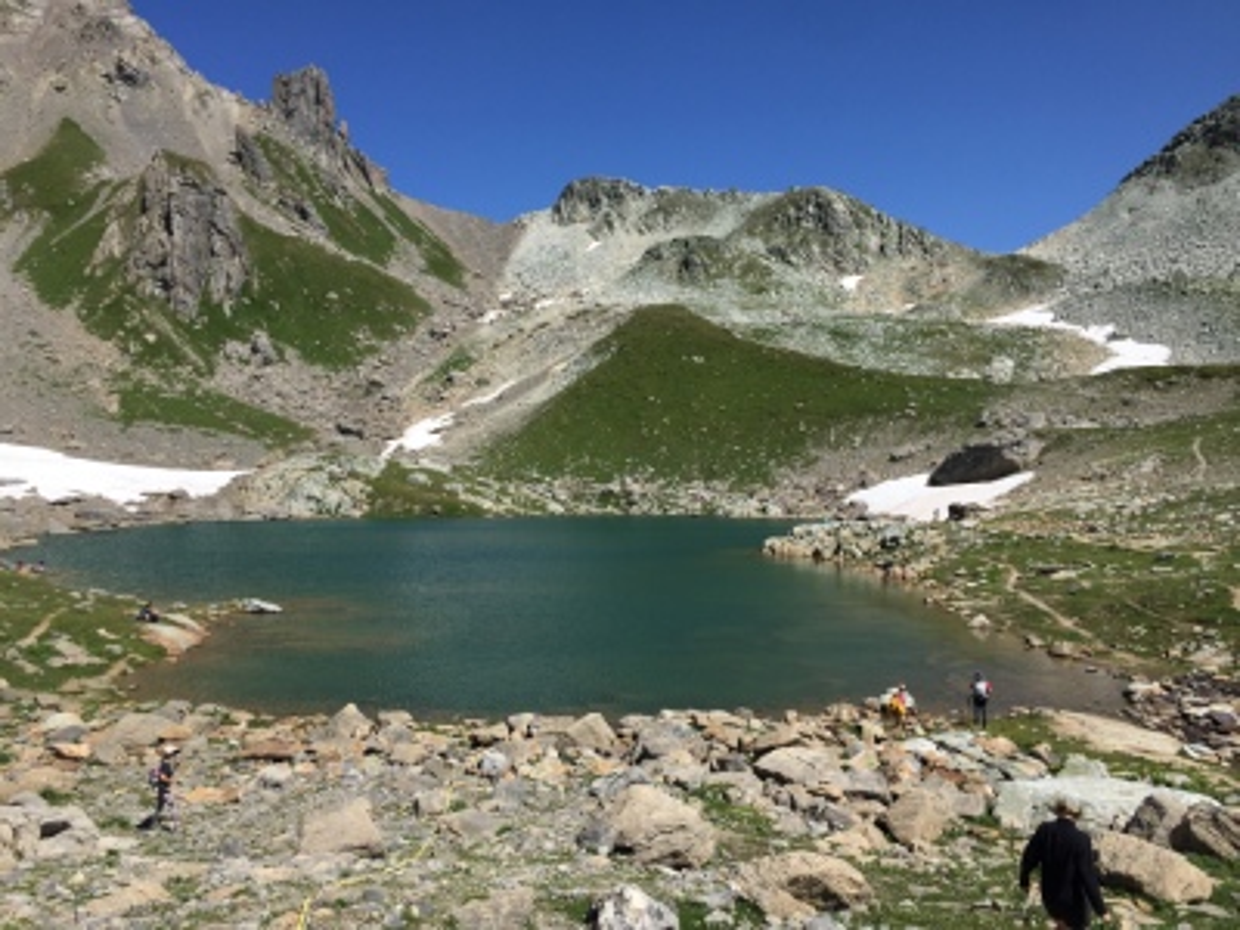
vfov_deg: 48.2
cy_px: 465
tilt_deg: +3.1
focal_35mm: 29
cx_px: 620
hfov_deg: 61.7
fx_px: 1039
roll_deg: +0.6
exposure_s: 1/2326
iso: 32
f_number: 2.2
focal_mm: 4.15
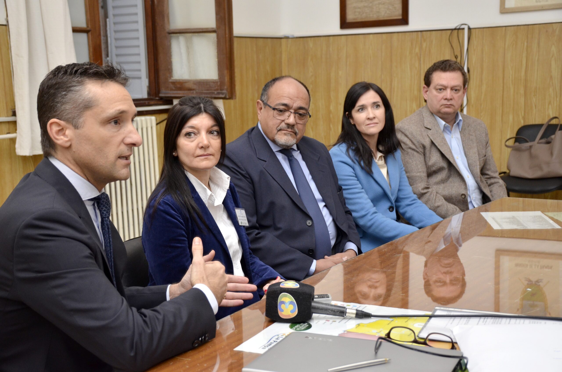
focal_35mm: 52
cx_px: 281
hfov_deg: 37.9
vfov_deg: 25.6
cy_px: 186
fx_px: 818
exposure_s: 1/60
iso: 800
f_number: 5
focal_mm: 35
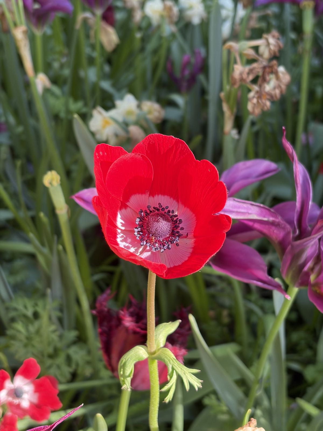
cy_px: 216
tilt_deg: -37.8
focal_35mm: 52
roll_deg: -0.4
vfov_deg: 36.8
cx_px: 162
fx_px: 647
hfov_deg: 28.0
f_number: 1.6
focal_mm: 5.96
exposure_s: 1/239
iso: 40
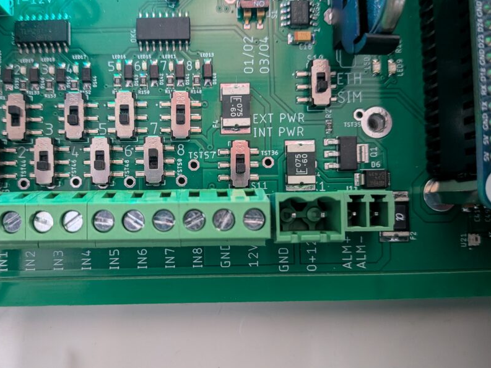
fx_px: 440
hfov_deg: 58.1
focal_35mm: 31
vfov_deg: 45.4
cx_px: 211
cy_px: 197
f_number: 1.7
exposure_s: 1/124
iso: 194
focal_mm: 4.53
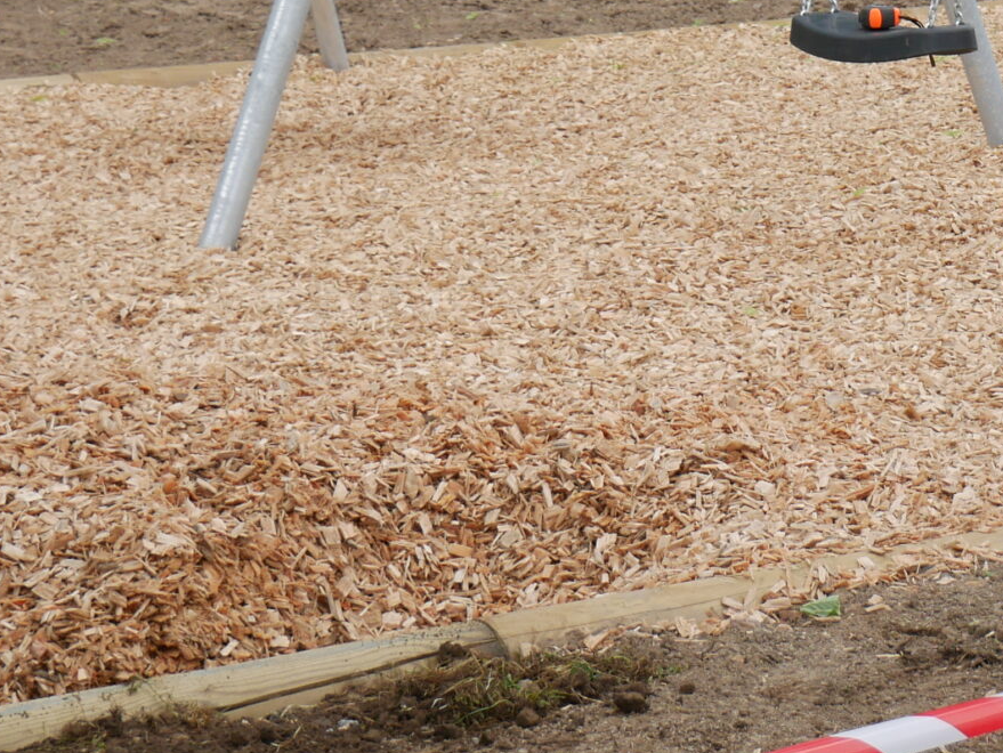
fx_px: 3884
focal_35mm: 134
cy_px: -262
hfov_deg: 14.7
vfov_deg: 10.8
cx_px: 699
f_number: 4.3
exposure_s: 1/200
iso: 200
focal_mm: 23
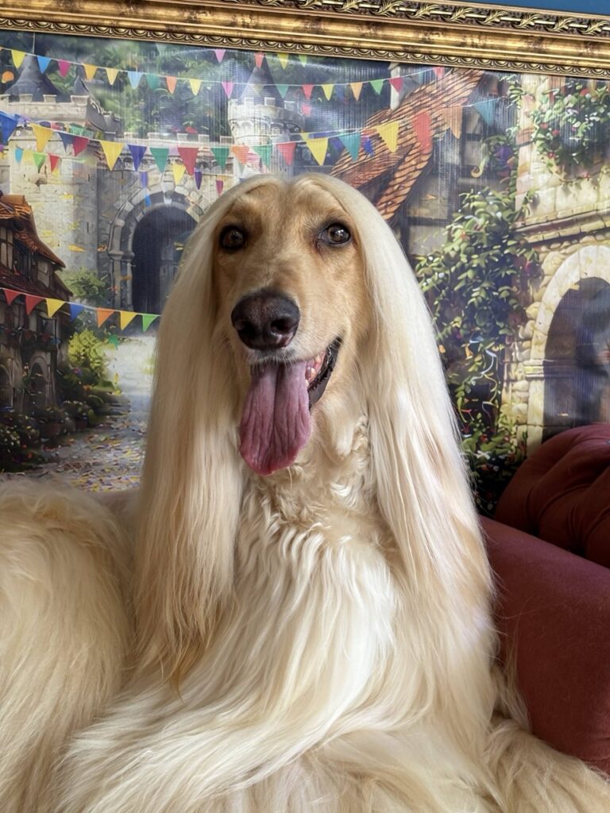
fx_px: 1222
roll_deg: -2.5
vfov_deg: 36.8
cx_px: 305
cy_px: 406
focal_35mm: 52
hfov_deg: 28.0
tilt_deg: -6.2
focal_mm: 5.96
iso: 40
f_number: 1.6
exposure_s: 1/121
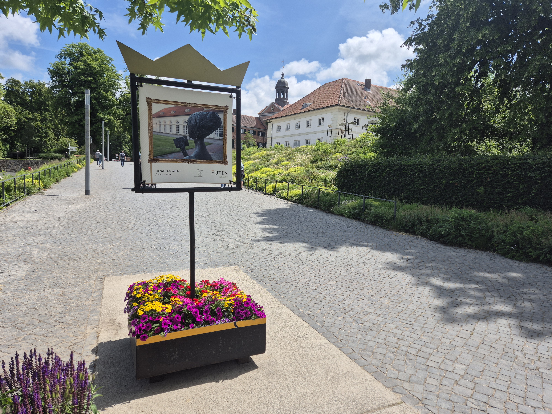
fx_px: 367
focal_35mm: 23
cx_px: 276
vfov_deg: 58.9
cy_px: 207
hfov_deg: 73.9
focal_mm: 5.4
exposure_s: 1/1992
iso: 25
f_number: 1.8
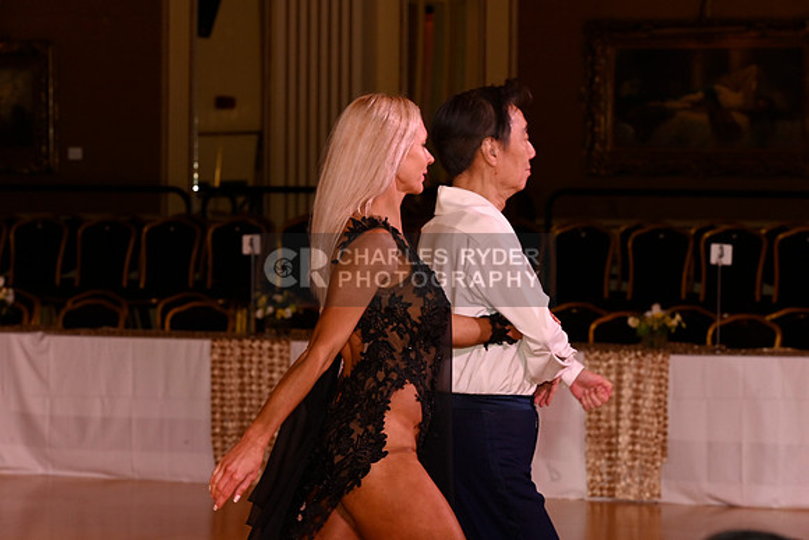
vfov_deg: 8.3
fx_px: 3709
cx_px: 404
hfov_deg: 12.4
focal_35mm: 165
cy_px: 270
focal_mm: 165
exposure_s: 1/200
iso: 2000
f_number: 4
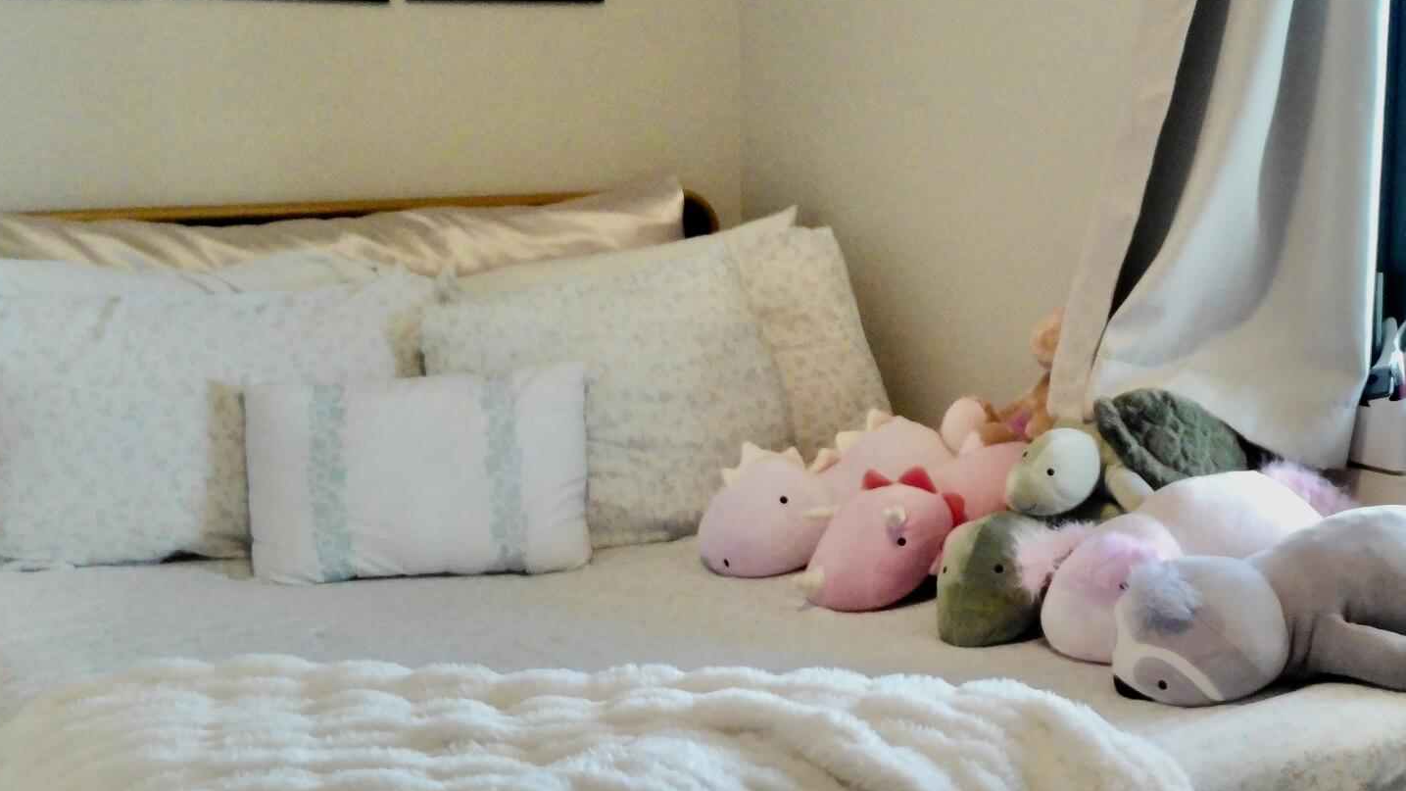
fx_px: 1528
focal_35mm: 41
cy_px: 437
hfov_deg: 48.4
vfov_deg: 29.0
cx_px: 955
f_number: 1.8
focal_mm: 3.37
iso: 400
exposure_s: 1/30
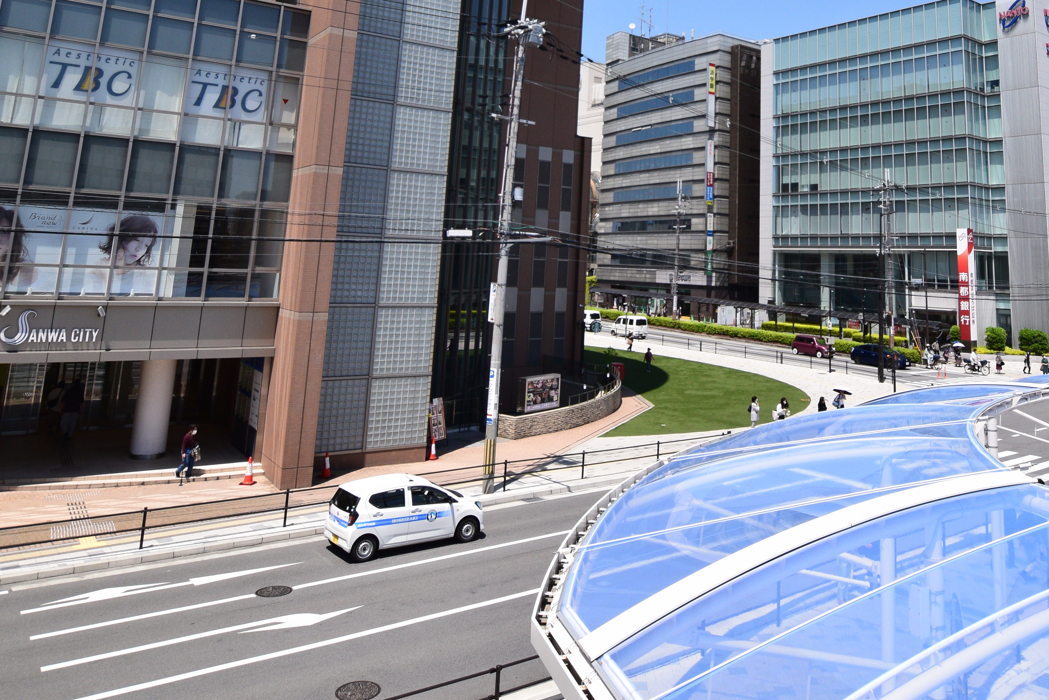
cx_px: 654
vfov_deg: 43.2
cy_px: 95
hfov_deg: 64.5
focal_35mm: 28
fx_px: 816
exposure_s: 1/800
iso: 400
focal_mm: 10
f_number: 8
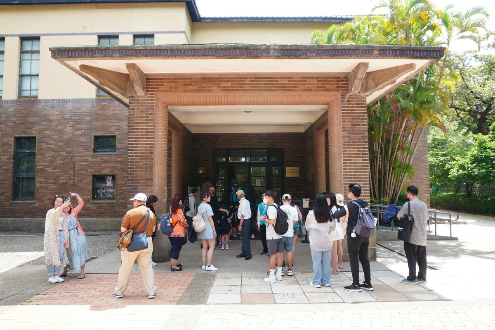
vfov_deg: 50.3
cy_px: 165
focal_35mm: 26
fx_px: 350
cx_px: 248
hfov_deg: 70.5
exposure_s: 1/80
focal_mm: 17
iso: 100
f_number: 6.3
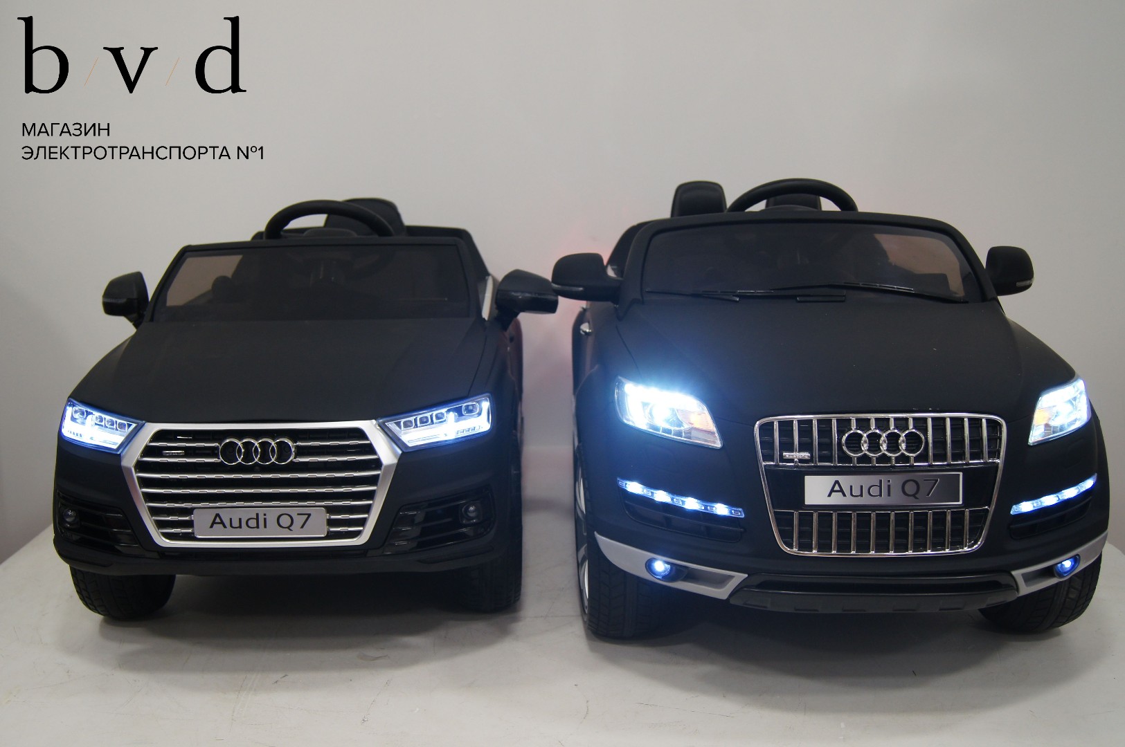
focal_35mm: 39
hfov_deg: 49.6
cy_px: 374
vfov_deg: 34.1
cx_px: 562
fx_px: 1218
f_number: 4
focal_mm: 26
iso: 500
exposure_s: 1/40
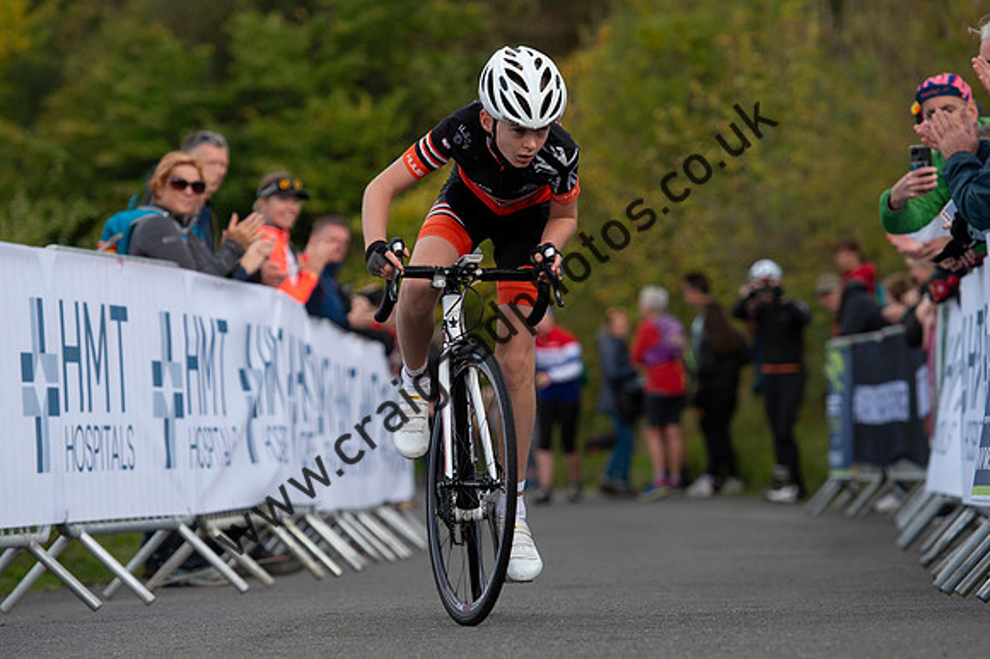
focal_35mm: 223
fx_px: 6128
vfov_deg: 6.2
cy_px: 375
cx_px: 495
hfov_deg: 9.2
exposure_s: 1/1250
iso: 360
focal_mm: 165
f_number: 4.5
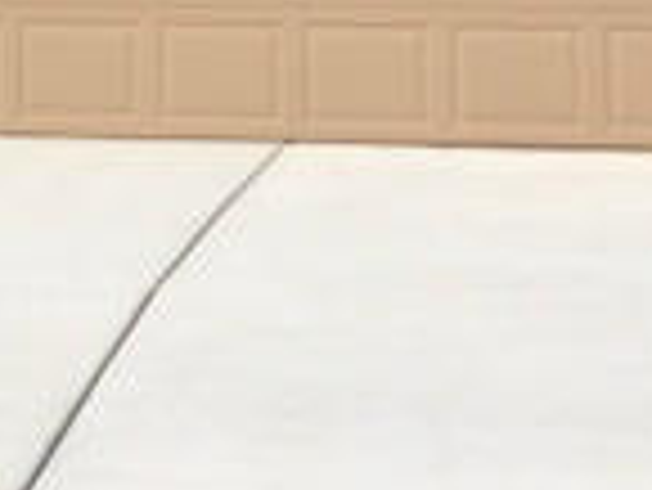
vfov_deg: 11.1
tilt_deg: +5.5
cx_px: -76
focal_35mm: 128
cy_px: -256
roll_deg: -0.2
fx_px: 2413
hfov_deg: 15.0
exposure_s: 1/3731
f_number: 2.2
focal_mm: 4.15
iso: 32
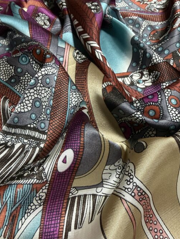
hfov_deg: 48.2
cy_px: 139
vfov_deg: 61.3
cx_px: 84
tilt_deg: -55.1
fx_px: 201
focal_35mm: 29
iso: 500
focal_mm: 2.22
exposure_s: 1/50
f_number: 2.2
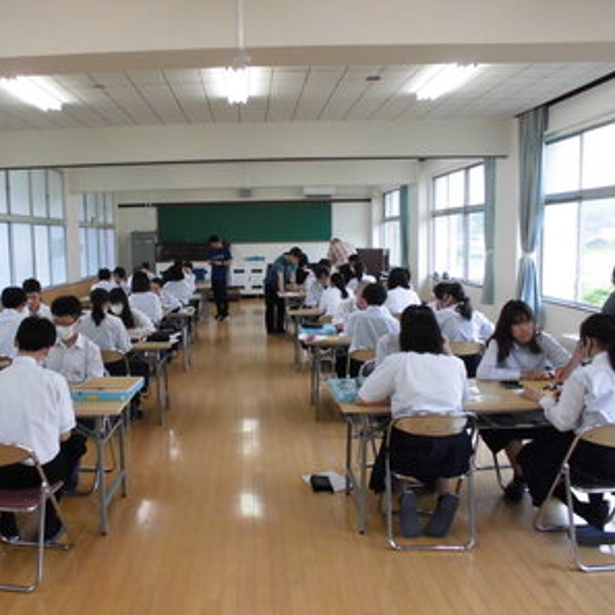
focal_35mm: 31
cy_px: 306
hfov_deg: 52.0
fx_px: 623
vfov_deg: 52.5
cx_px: 234
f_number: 3.5
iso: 200
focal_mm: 4.6
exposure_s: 1/60
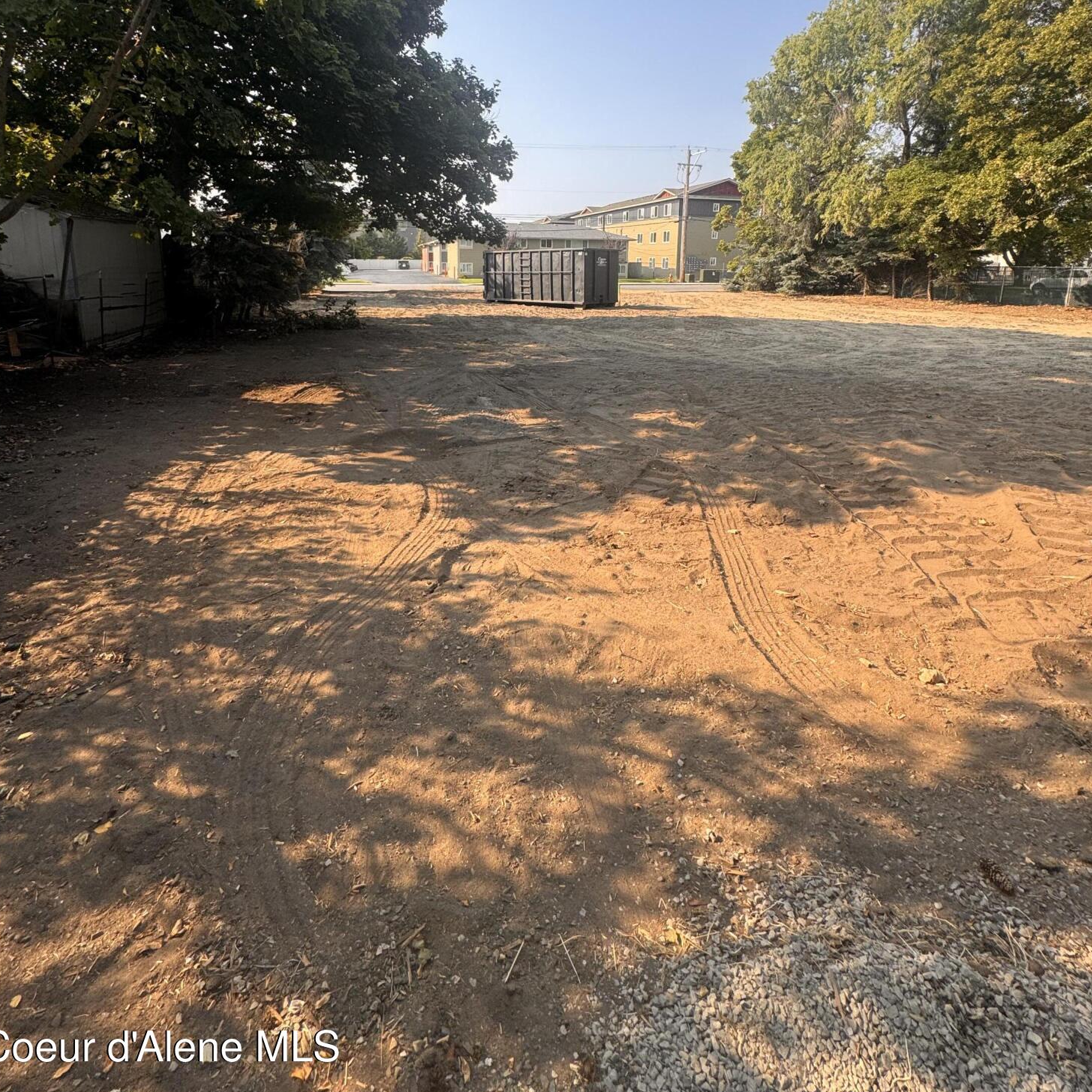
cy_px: 365
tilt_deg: -9.5
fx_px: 607
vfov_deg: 81.2
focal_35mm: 17
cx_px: 539
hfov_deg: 84.0
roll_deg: -0.8
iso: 50
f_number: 2.2
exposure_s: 1/858
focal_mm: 2.22
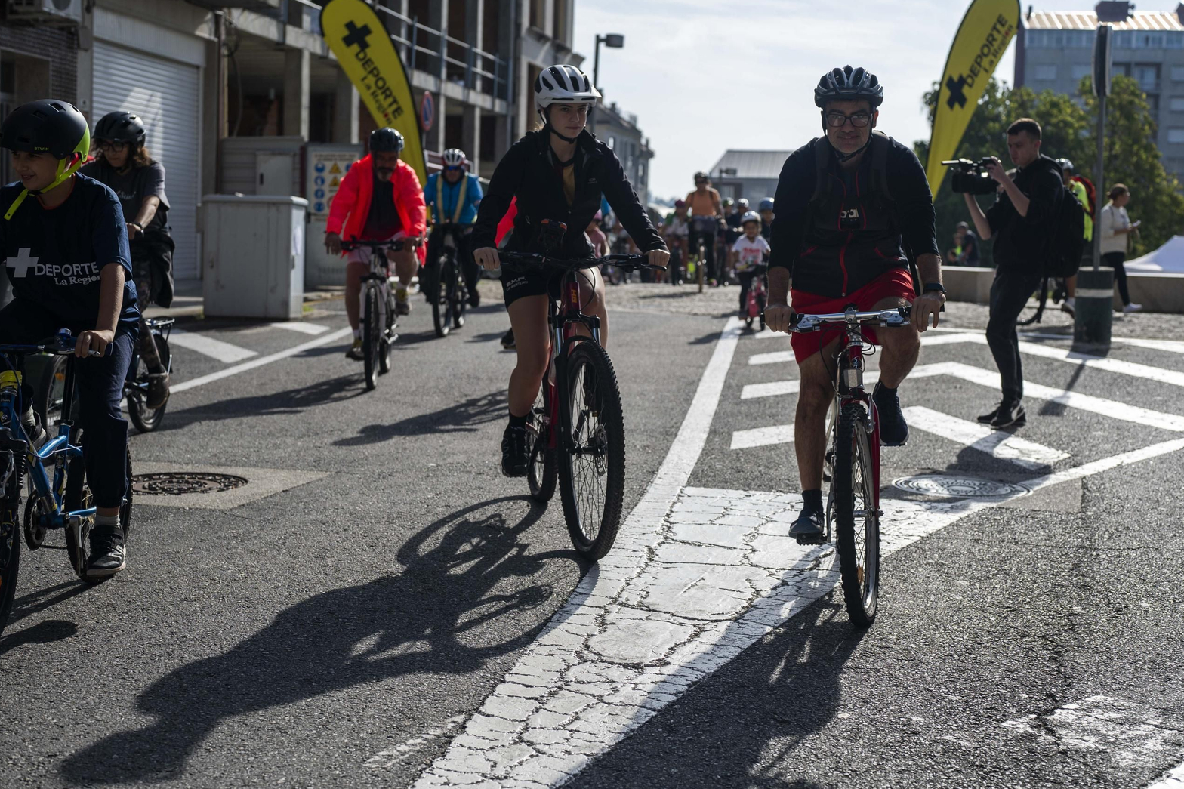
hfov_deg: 38.9
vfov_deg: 26.5
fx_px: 1677
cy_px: 392
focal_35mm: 51
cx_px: 597
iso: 100
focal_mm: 50
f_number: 4
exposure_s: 1/1250
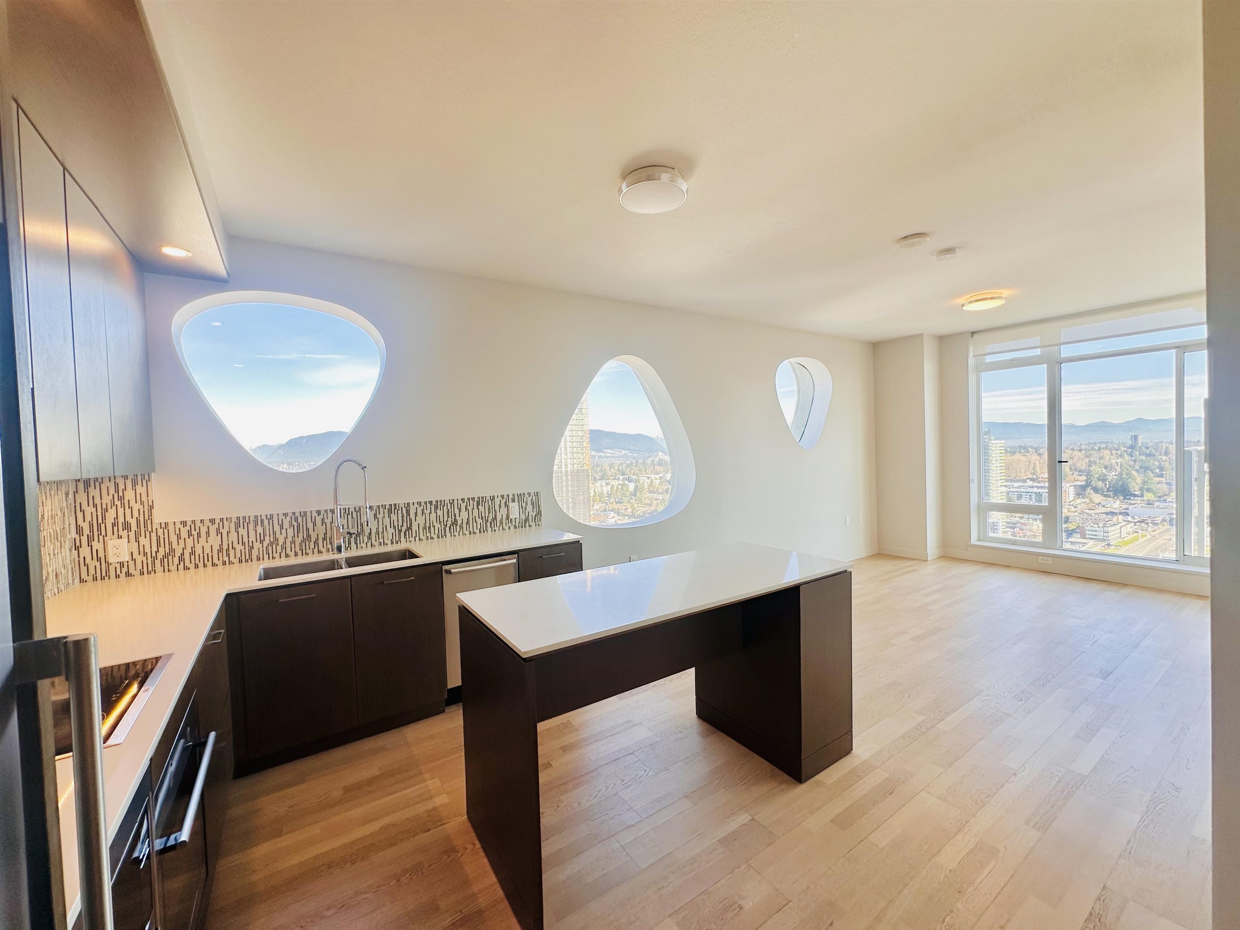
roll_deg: +1.9
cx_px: 620
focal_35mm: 14
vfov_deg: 85.7
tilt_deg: -1.2
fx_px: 502
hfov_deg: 102.1
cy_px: 465
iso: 40
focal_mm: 2.22
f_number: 2.2
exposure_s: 1/152
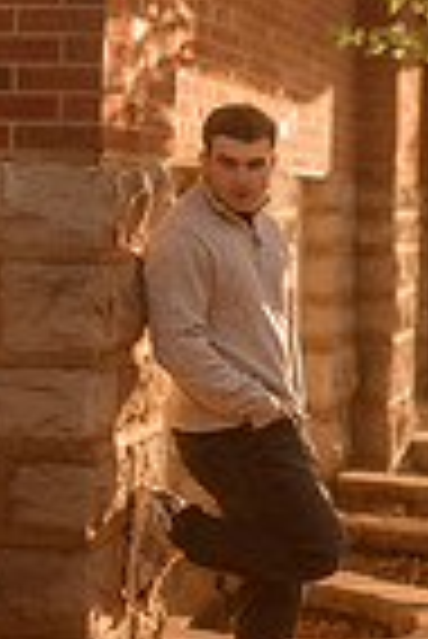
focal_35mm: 158
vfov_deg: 12.9
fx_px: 2811
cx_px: 250
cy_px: 122
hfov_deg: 8.7
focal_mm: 50
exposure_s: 1/2000
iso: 250
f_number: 1.4
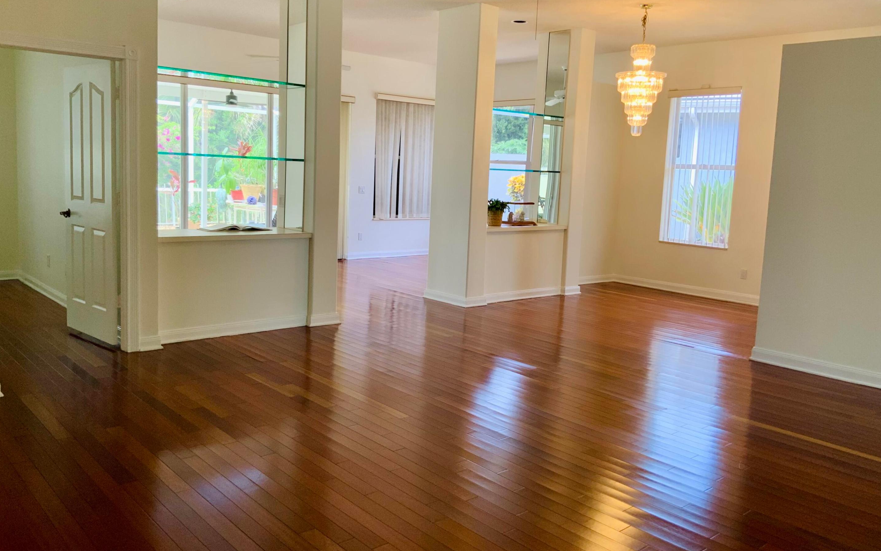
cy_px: 256
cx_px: 438
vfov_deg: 40.6
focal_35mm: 31
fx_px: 744
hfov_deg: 61.2
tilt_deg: -5.9
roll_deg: -2.2
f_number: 1.8
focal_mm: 3
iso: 50
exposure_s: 1/60
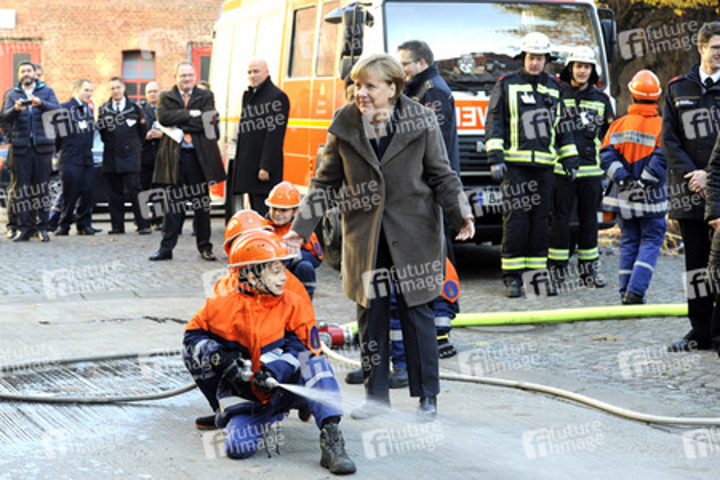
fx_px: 1400
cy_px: 240
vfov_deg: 19.5
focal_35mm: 70
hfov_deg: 28.8
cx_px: 360
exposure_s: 1/200
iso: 640
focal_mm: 70
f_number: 5
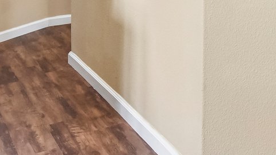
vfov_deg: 16.3
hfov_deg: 25.6
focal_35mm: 67
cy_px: -86
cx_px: 386
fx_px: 490
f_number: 8
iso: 640
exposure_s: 1/15
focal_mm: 15
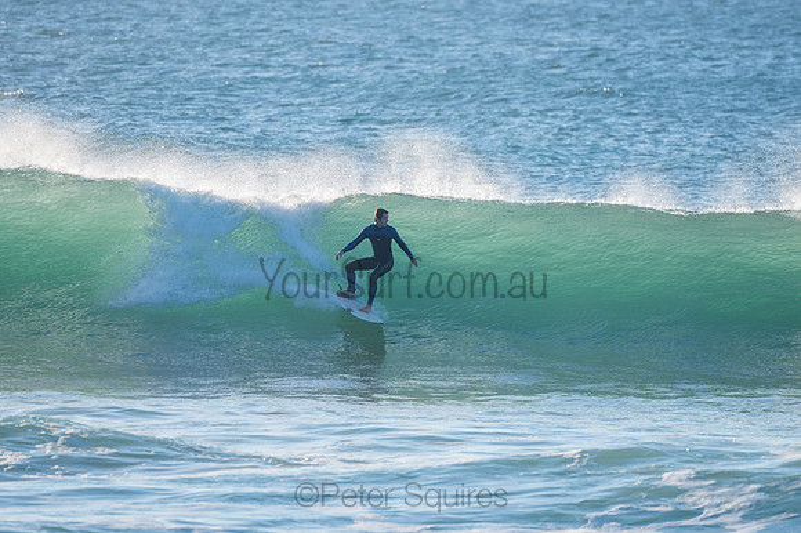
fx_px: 13625
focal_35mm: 613
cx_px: 400
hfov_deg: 3.4
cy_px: 266
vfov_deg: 2.2
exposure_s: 1/320
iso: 64
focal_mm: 500
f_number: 6.3
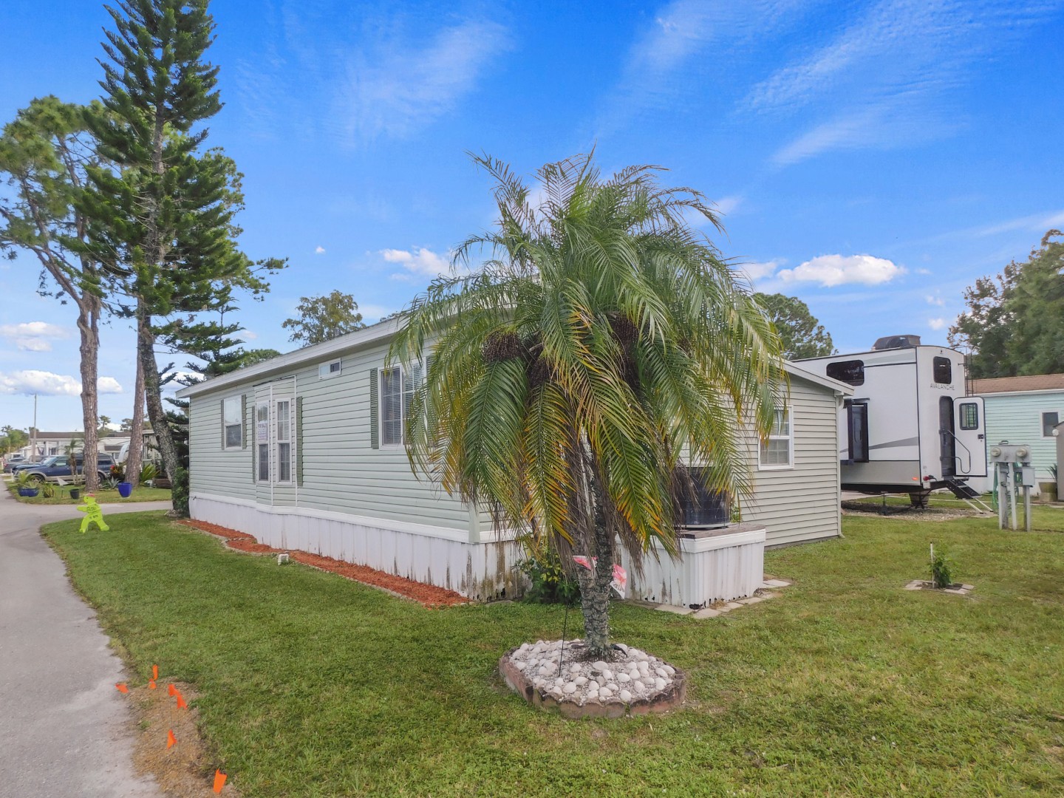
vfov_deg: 58.9
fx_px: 707
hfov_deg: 73.9
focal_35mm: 23
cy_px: 399
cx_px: 532
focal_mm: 4
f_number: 3
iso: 125
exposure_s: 1/500
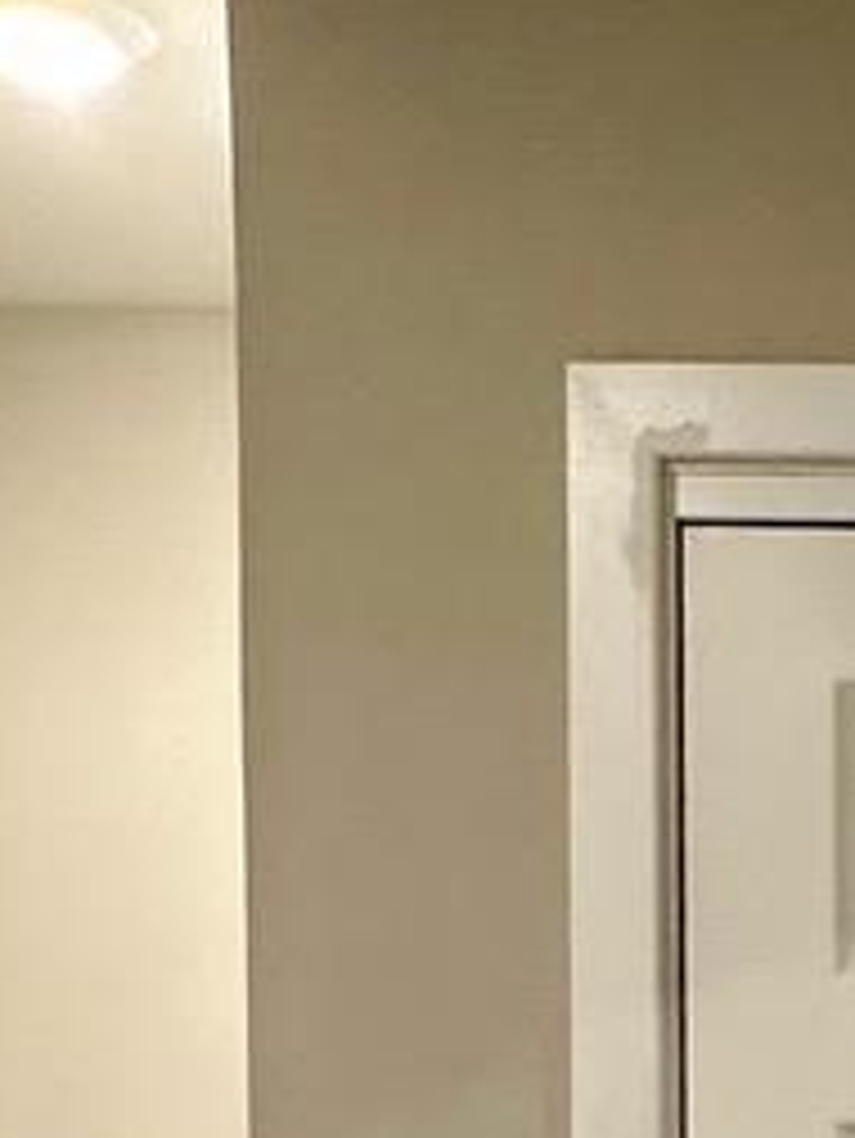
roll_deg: +0.1
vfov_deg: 20.3
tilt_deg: -6.7
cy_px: 1628
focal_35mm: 85
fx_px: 2797
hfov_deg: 15.1
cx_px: 1528
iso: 200
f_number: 2.2
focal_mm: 2.22
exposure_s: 1/60
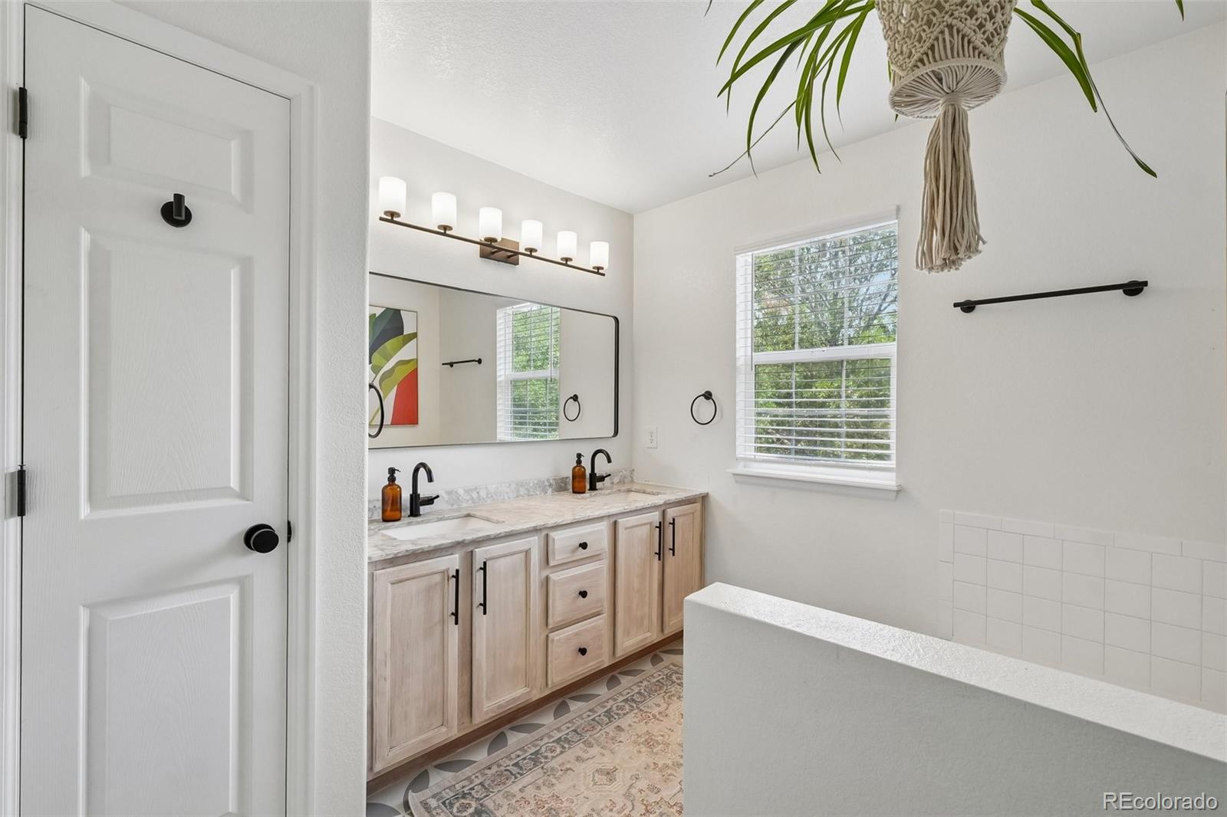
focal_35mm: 15
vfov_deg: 77.3
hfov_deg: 100.4
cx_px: 614
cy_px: 408
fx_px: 511
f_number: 8
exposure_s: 1/50
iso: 800
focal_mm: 10
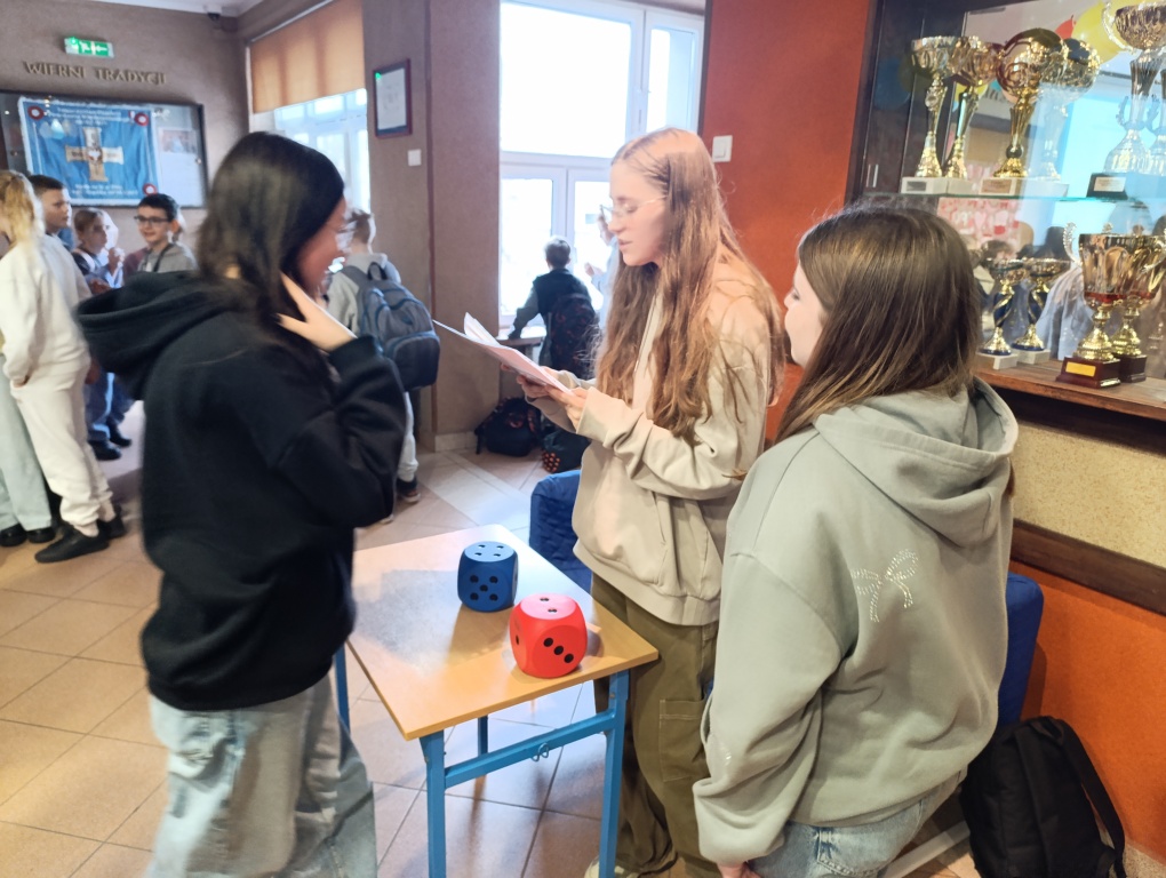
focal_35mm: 23
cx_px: 583
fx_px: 776
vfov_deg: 59.0
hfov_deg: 73.8
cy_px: 439
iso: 1250
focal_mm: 6.14
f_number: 1.6
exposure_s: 1/50
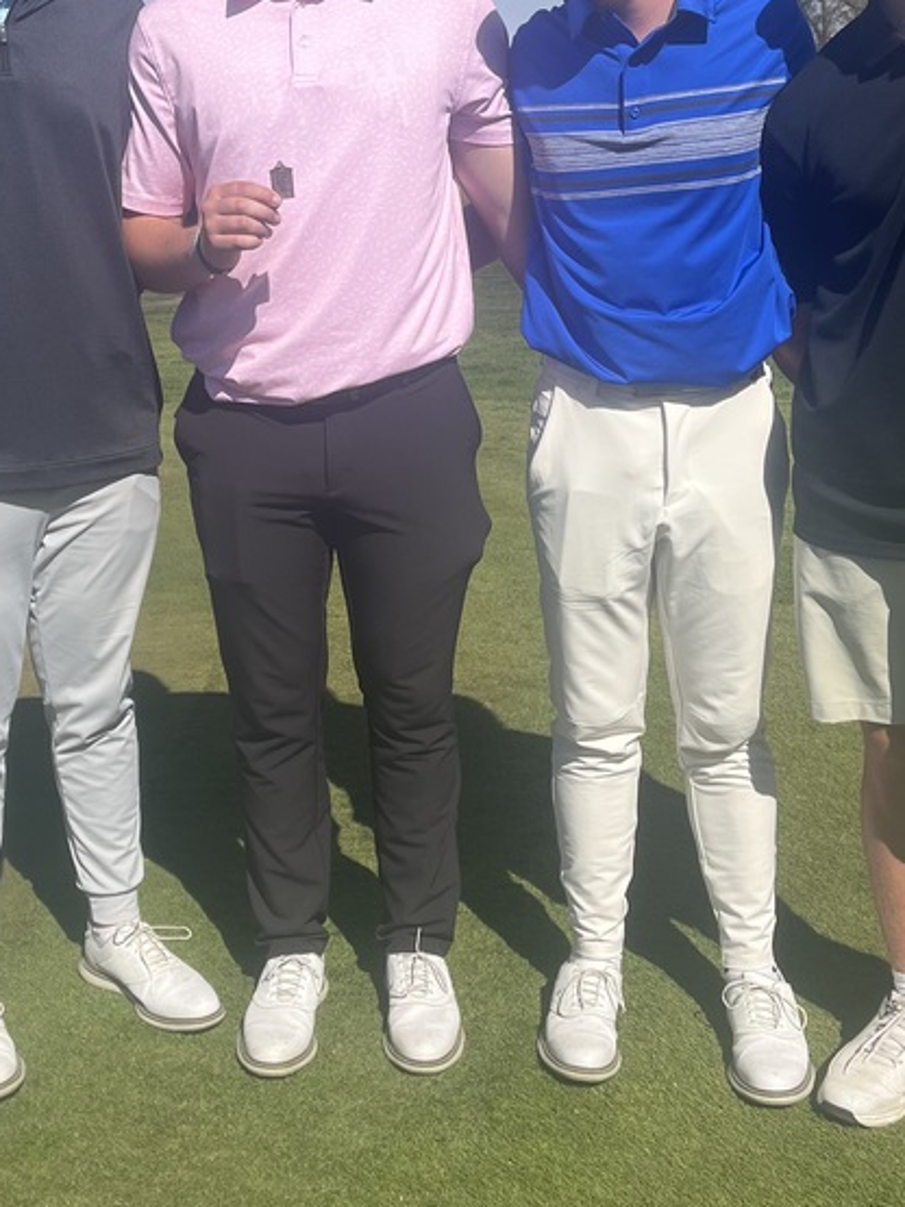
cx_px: 305
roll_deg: +3.7
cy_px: 539
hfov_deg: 30.0
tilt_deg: -13.5
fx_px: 1674
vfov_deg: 39.6
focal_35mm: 48
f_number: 1.6
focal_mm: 5.1
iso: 50
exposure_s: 1/4854
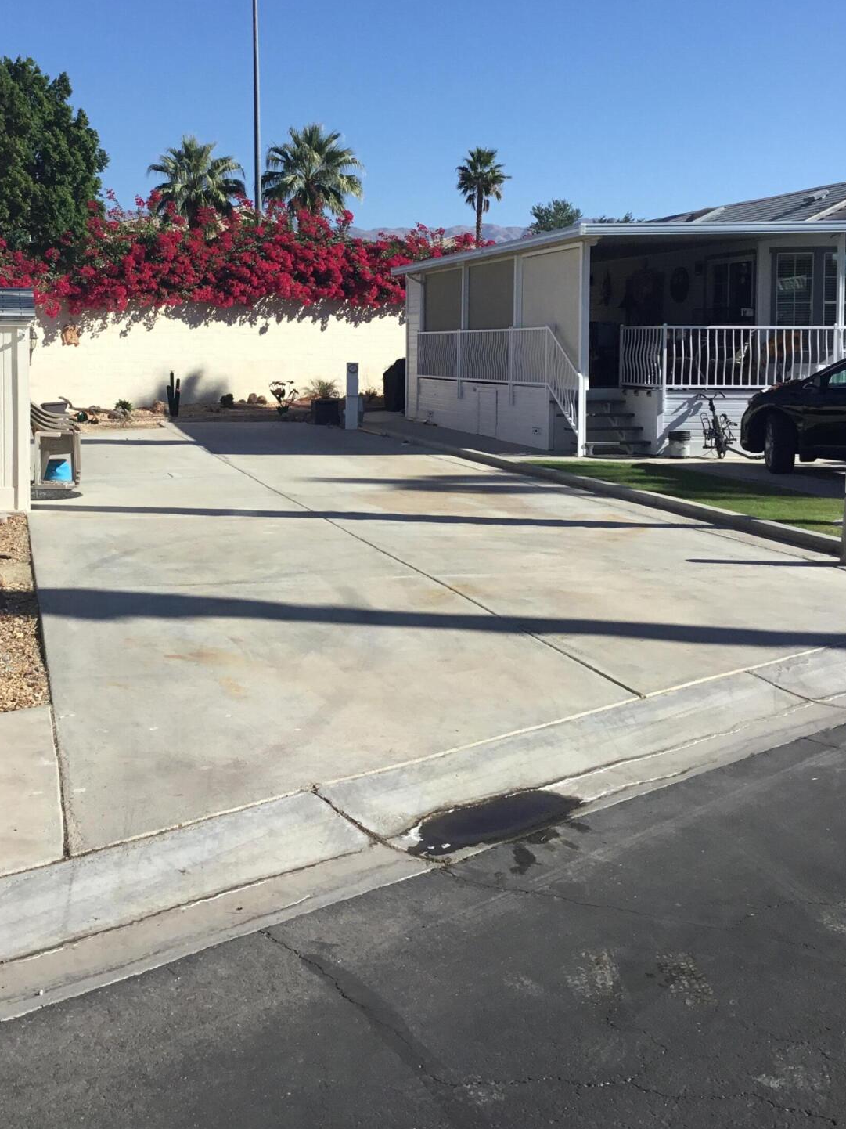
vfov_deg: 43.4
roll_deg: +0.5
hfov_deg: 33.3
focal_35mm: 43
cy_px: 404
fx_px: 1402
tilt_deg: -1.5
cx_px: 293
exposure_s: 1/1508
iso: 25
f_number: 2.4
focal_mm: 3.3
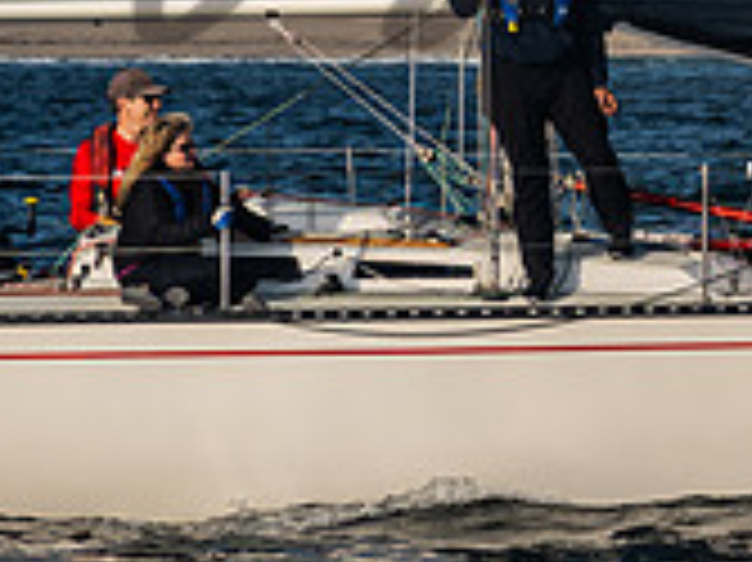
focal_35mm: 602
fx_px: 13068
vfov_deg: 2.5
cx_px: 1139
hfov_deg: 3.3
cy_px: -146
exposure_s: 1/1000
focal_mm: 180
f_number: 8
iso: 400
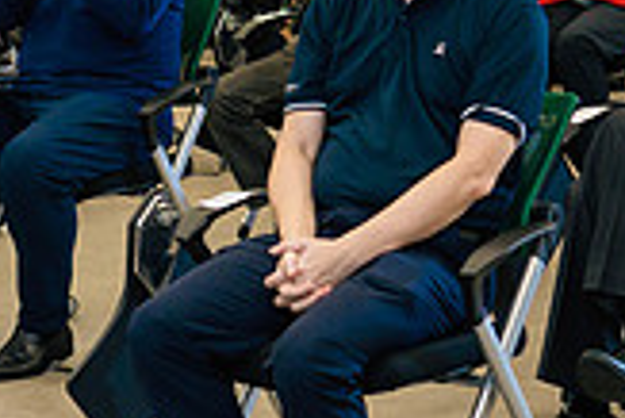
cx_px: 130
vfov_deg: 7.3
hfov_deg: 10.8
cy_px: 6
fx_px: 3284
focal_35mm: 189
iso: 320
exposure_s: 1/125
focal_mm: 25
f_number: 2
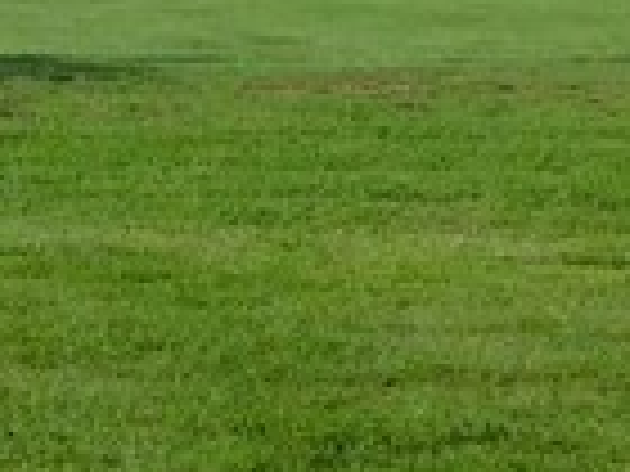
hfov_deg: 10.7
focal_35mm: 175
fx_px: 3185
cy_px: -382
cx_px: -414
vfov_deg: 8.2
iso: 125
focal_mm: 4.1
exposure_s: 1/500
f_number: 6
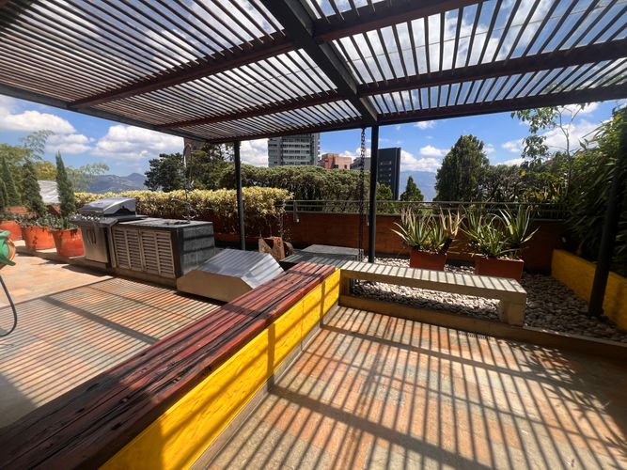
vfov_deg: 89.9
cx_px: 314
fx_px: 235
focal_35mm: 13
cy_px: 235
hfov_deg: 106.2
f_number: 1.8
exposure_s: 1/809
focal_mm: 1.57
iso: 32
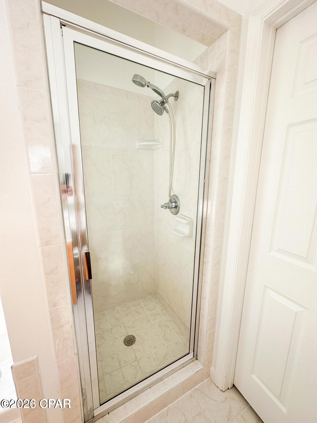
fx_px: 171
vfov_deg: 102.1
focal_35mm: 14
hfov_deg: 85.7
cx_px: 158
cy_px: 212
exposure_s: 1/250
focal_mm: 2.22
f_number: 2.2
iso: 40
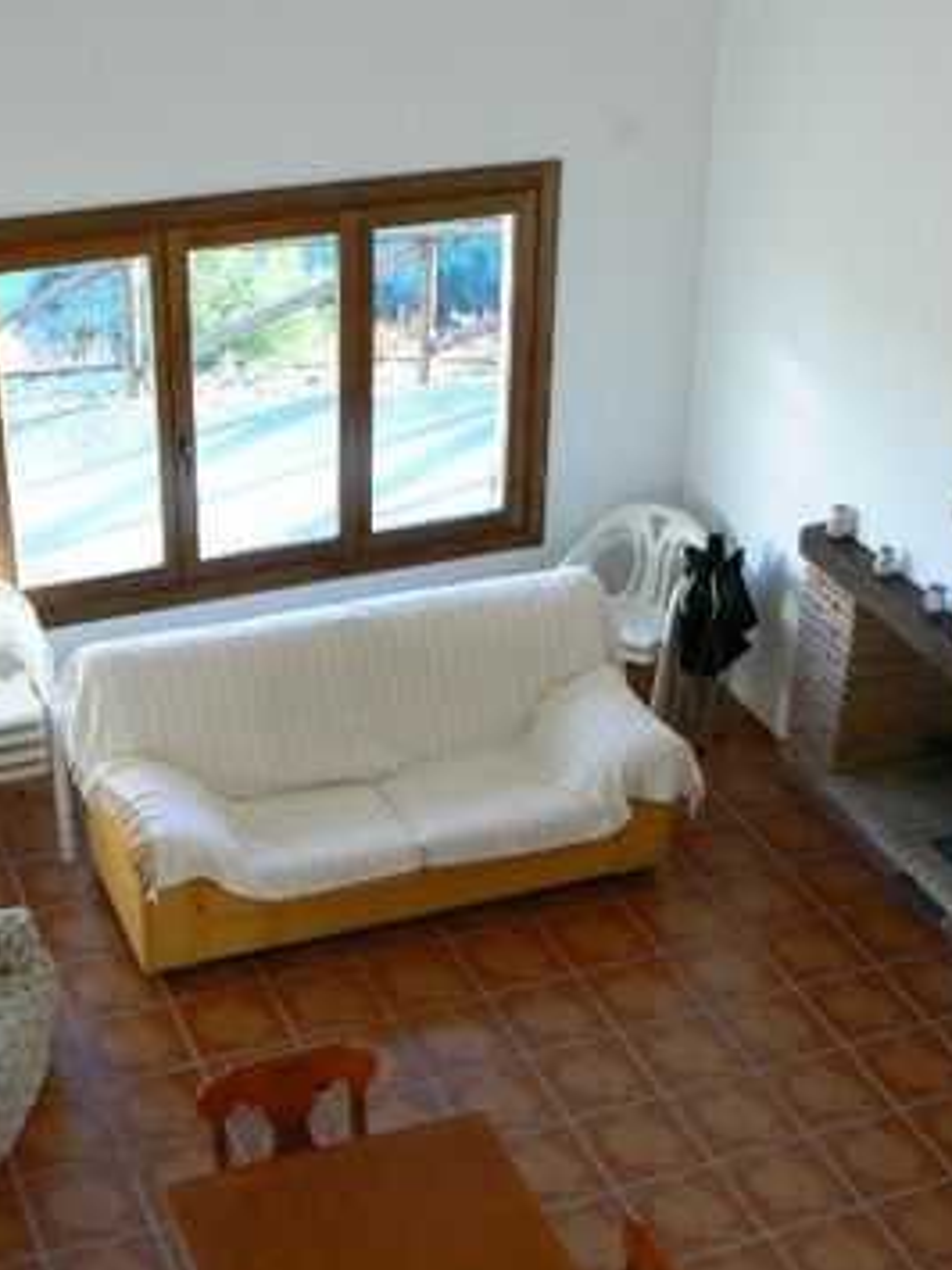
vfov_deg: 35.4
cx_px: 453
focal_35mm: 54
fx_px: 1981
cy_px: 769
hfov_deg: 27.0
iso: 80
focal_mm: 6
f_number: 2.8
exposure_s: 1/40
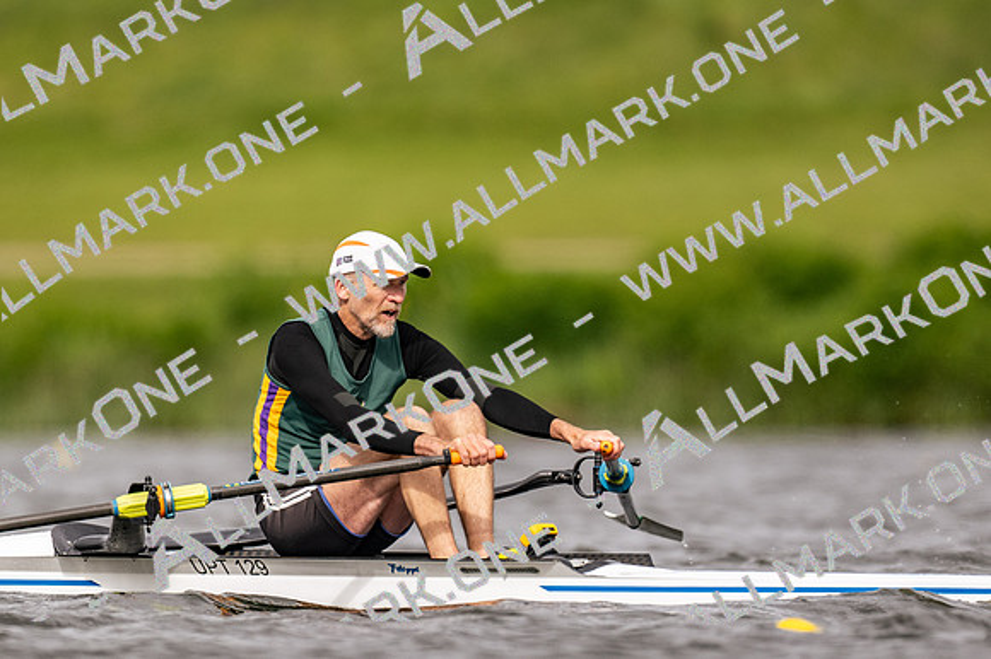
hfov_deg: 2.3
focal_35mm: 900
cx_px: 496
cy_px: 330
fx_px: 24760
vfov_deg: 1.5
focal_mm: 600
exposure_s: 1/2500
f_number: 4
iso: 450
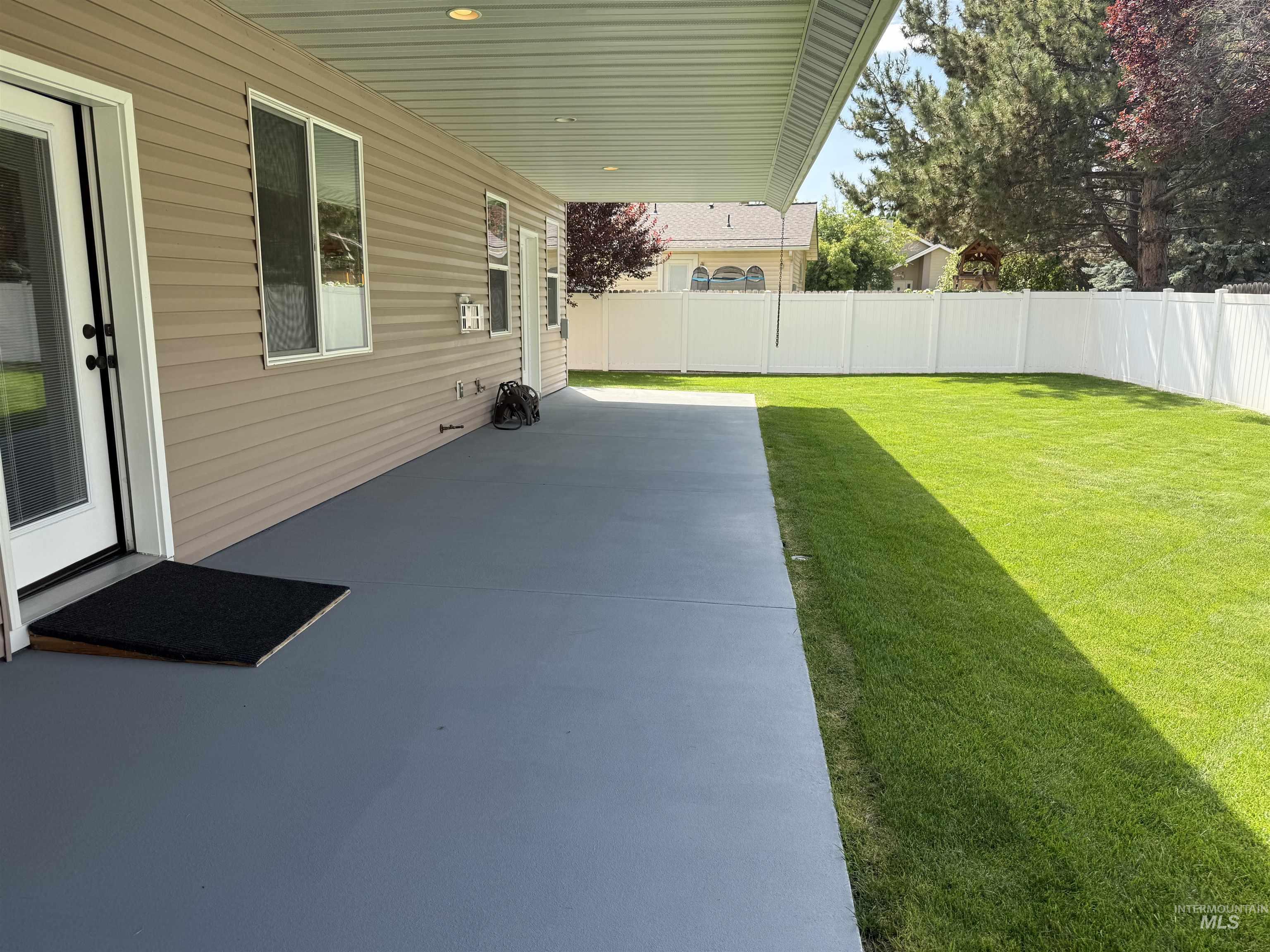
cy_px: 476
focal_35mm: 24
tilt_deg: -11.8
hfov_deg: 71.6
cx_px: 635
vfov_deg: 56.8
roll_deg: -0.4
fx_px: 881
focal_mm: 6.76
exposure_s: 1/1046
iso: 80
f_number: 1.78
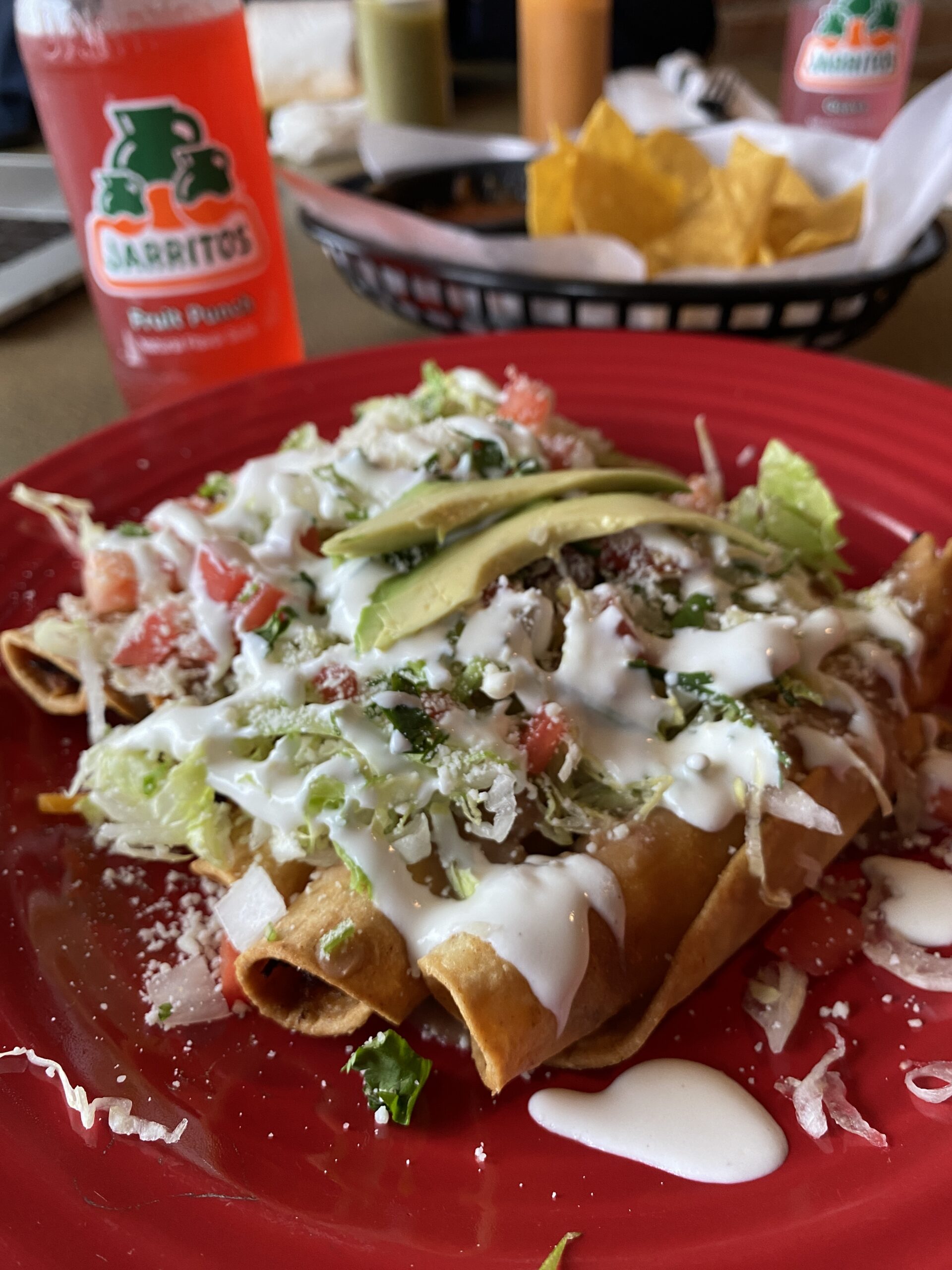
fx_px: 953
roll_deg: +3.9
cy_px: 635
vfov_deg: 67.3
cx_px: 476
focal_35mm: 26
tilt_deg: -37.3
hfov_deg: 53.1
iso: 100
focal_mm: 4.25
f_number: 1.8
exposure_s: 1/60
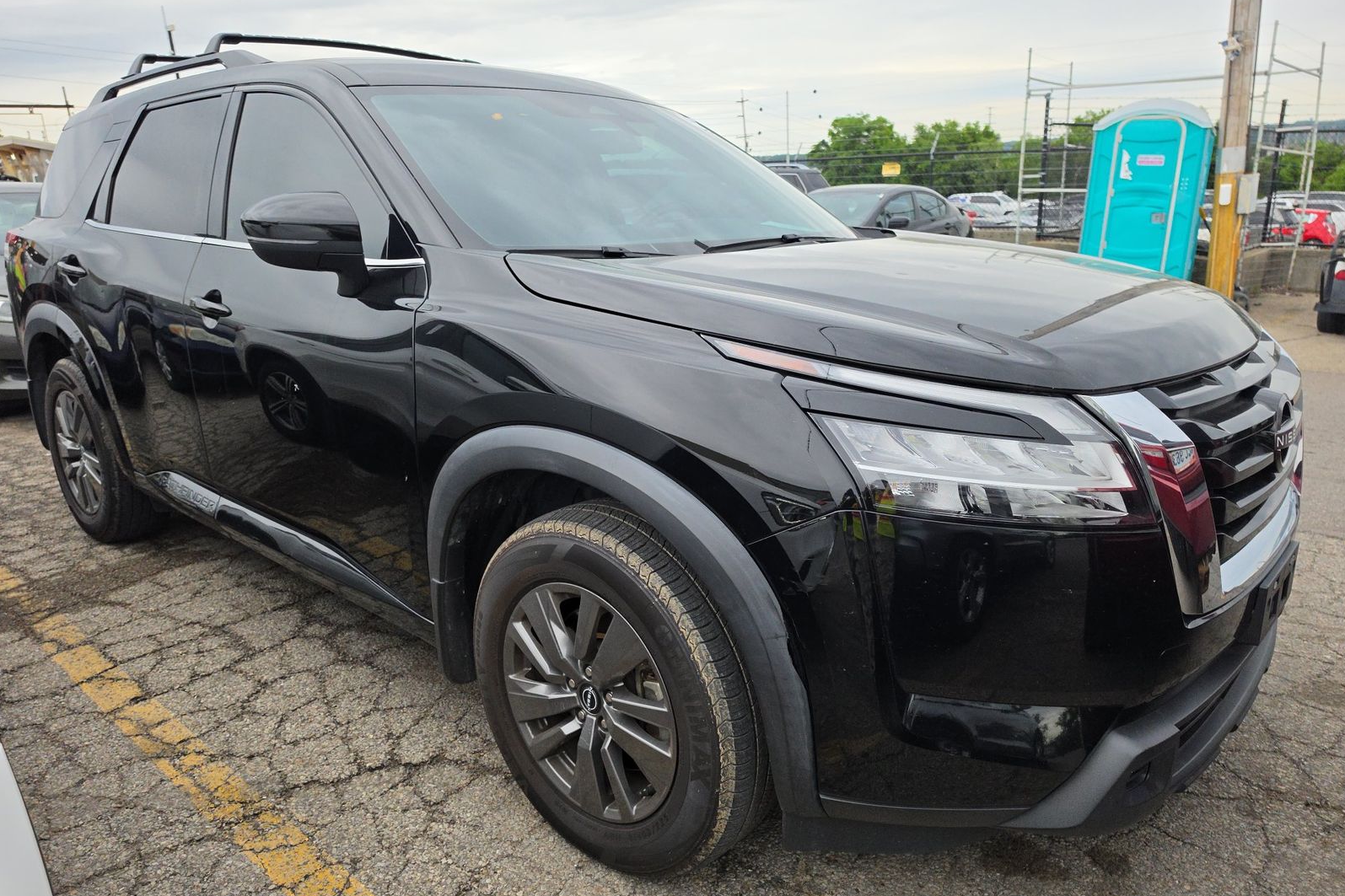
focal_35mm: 24
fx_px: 897
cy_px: 470
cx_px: 673
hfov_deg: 73.7
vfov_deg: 53.1
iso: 63
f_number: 1.4
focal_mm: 6.5
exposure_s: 1/2789
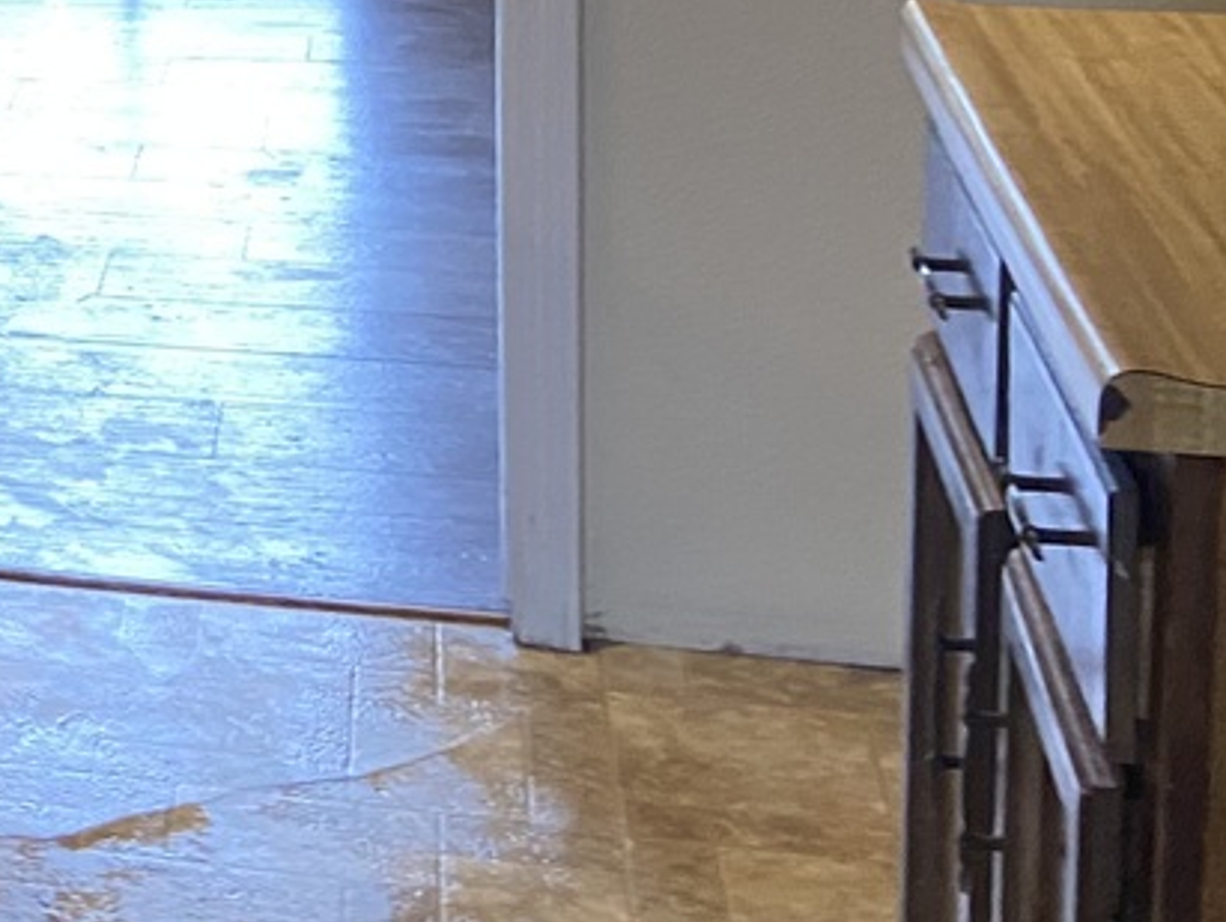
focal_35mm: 91
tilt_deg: -7.6
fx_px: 3226
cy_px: -212
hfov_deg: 18.4
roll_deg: +4.1
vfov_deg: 15.6
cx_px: -755
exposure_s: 1/60
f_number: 1.8
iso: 250
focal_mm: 4.25
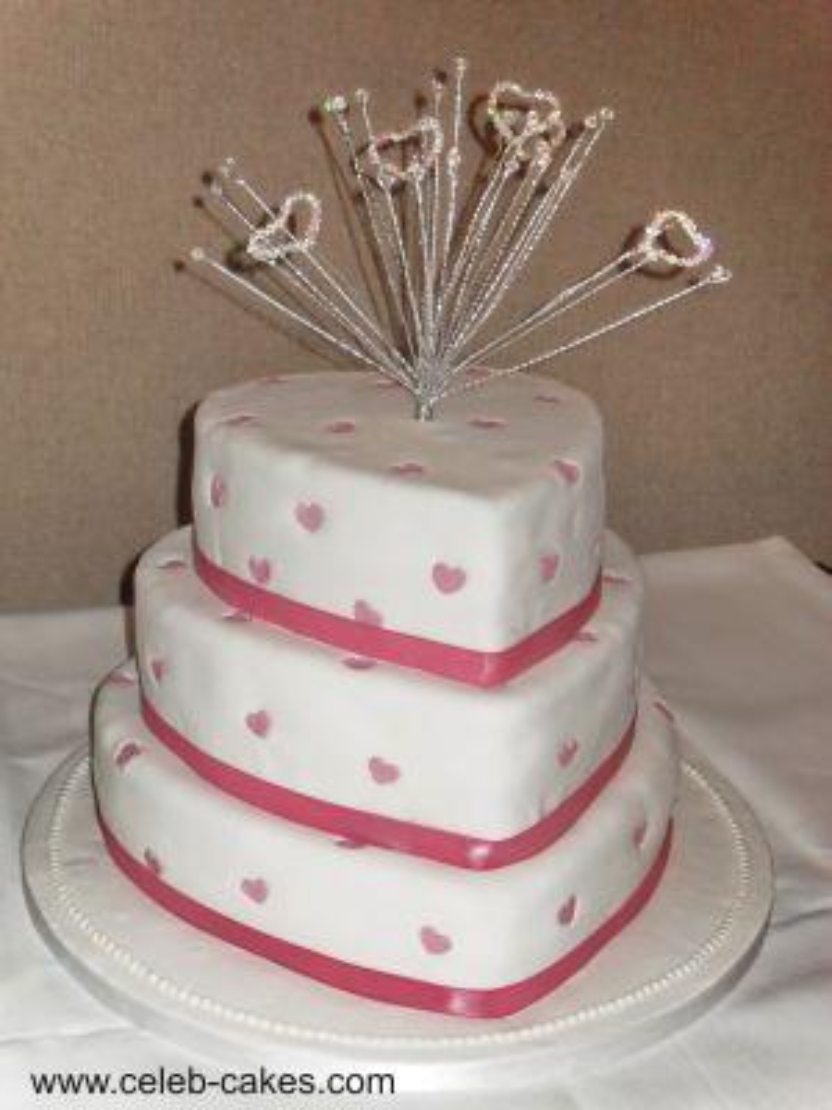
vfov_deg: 32.2
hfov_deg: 24.4
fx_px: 1923
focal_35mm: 60
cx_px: 416
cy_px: 555
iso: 200
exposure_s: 1/45
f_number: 3.7
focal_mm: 10.5
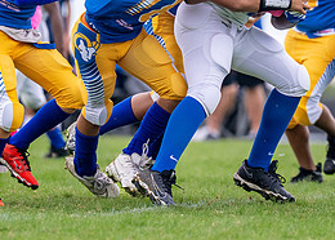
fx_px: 6692
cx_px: 207
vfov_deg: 2.1
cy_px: 55
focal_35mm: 703
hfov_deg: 2.9
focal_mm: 200
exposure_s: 1/1600
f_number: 2.8
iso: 400
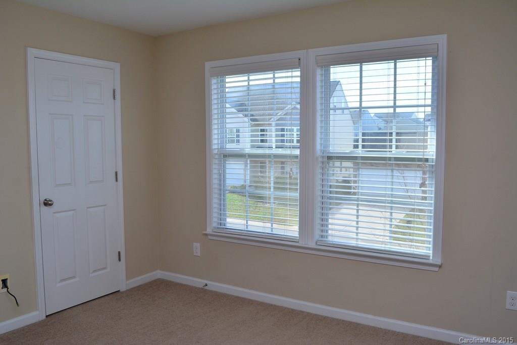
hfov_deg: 61.9
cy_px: 172
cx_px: 258
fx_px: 431
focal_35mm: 30
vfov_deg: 43.6
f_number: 7.1
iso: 250
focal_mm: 20
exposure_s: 1/200
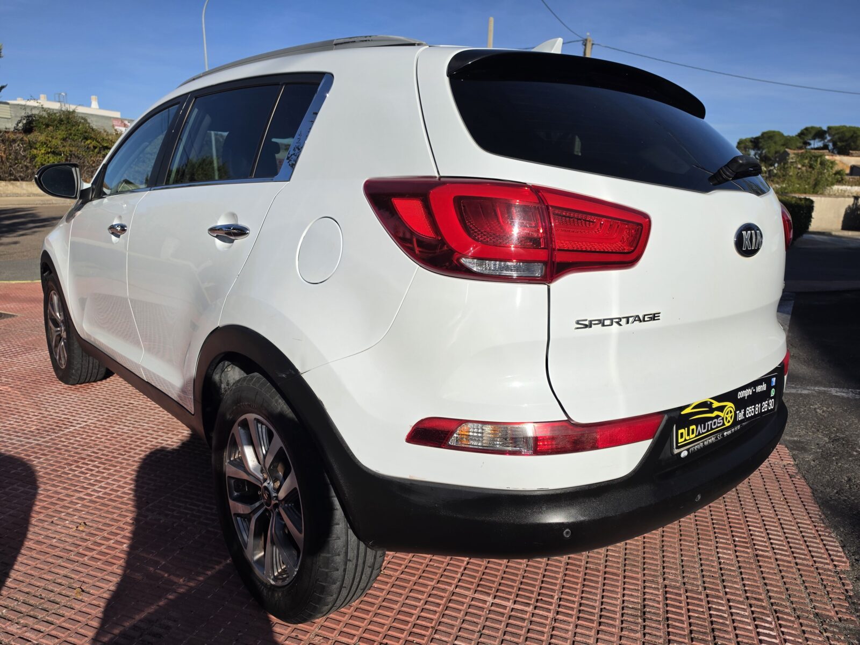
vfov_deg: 58.9
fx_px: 571
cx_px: 430
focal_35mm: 23
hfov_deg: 73.9
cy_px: 322
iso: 40
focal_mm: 6.5
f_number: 1.4
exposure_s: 1/7939
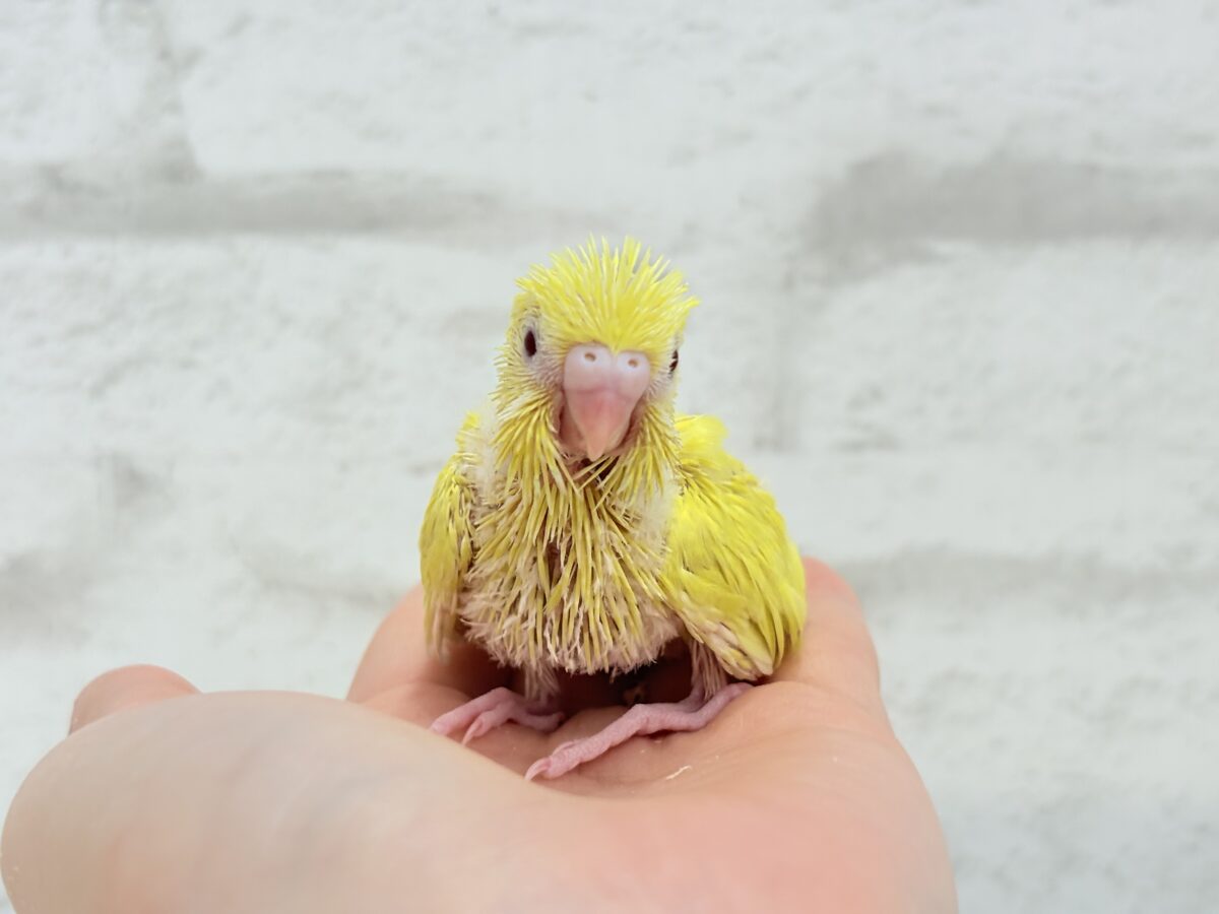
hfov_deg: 36.8
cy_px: 457
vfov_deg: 28.0
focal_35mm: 52
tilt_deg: -1.6
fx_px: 1831
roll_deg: +1.2
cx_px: 610
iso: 64
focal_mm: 5.96
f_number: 1.6
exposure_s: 1/100
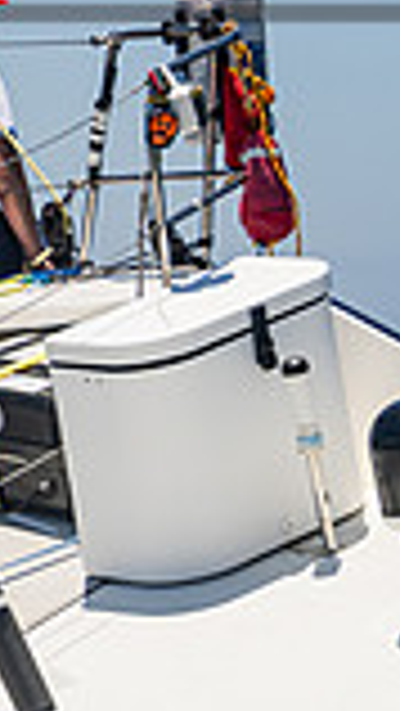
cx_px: -867
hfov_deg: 4.3
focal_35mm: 273
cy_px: 119
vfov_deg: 7.9
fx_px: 5142
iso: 500
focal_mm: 70
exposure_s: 1/2500
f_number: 8
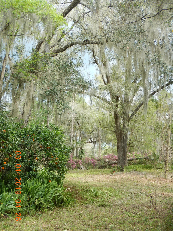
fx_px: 320
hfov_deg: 30.3
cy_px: 116
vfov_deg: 39.7
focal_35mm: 48
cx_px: 86
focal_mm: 8.5
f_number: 4.3
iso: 125
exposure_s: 1/100
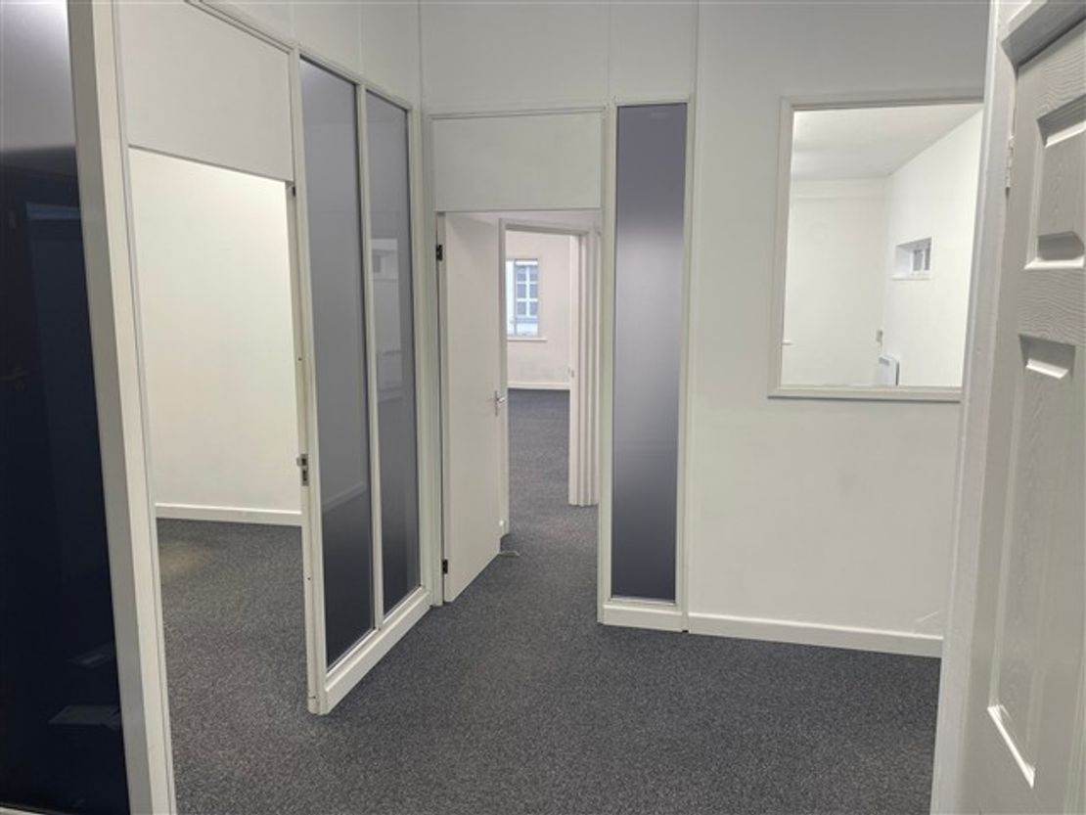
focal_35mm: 26
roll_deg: +0.1
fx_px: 816
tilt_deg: -9.6
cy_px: 408
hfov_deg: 67.3
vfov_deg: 53.1
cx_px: 543
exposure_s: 1/100
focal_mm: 4.2
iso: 50
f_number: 1.6
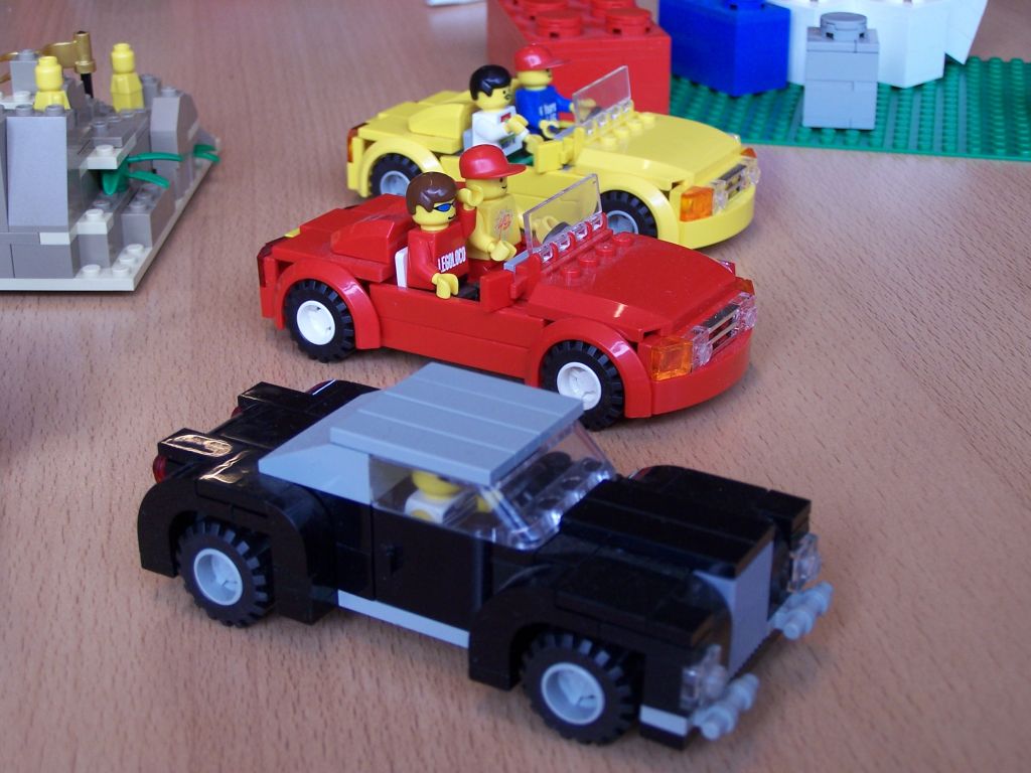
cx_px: 516
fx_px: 1906
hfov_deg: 30.3
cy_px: 386
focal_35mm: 64
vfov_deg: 22.9
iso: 80
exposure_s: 1/30
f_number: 3.2
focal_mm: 10.7
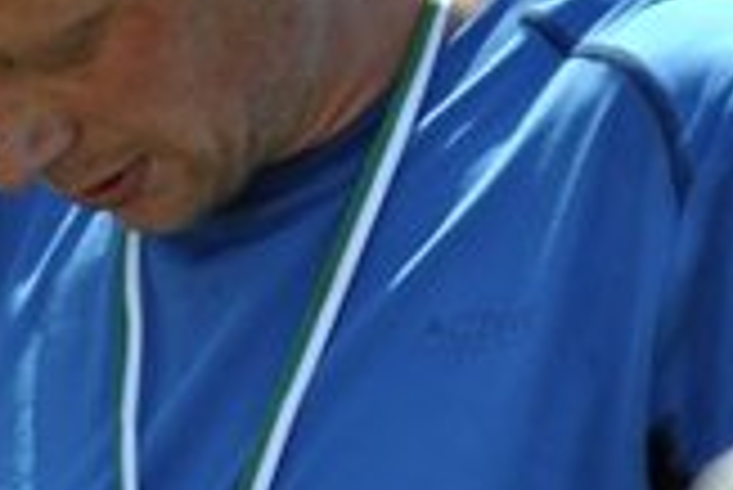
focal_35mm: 1047
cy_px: 373
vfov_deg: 1.3
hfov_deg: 2.0
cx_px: -144
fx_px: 21336
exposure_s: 1/500
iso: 200
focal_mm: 175
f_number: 5.3
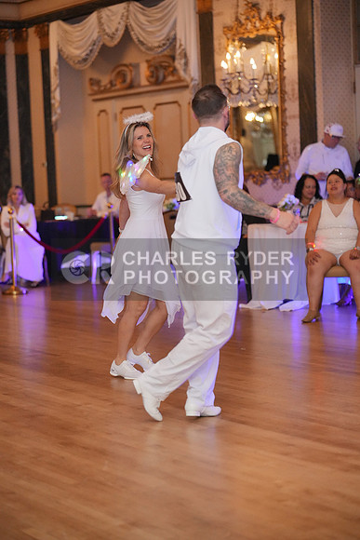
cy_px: 270
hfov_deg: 18.2
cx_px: 180
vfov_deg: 27.0
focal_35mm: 75
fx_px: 1124
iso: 5000
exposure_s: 1/250
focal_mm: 75
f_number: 2
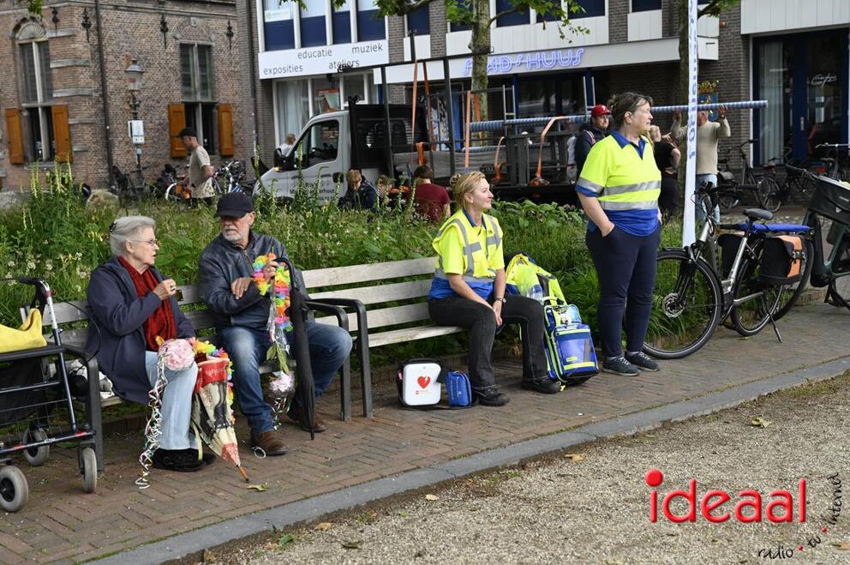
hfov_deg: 38.2
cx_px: 425
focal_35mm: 52
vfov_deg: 25.9
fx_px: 1226
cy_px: 282
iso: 280
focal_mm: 52
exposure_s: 1/250
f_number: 4
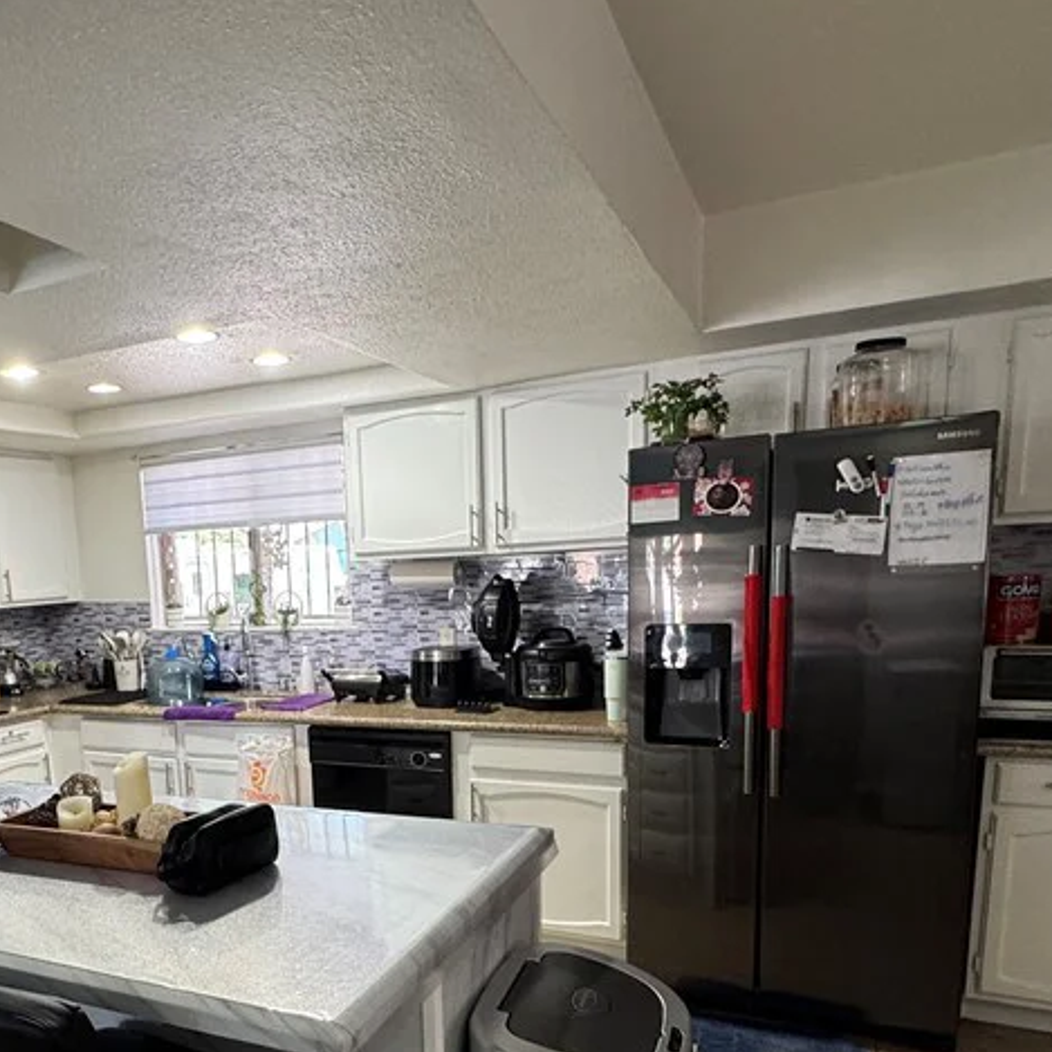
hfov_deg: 57.5
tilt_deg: -12.9
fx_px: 928
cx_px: 332
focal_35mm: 27
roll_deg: +2.5
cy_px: 733
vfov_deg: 57.2
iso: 200
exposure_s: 1/120
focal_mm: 2.22
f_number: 2.2
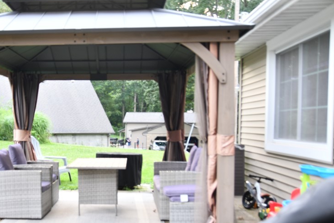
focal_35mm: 46
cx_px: 91
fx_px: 427
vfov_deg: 29.2
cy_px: 124
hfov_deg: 41.7
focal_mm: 21
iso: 250
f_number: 3.5
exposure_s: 1/40
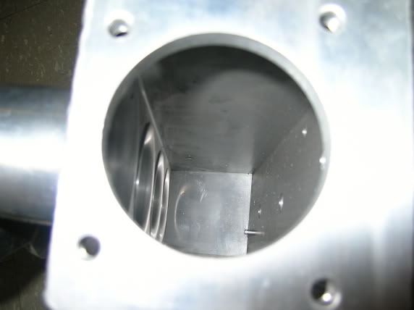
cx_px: 207
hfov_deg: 51.4
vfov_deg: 39.6
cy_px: 155
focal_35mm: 36
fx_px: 430
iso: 50
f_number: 2.7
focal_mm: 6
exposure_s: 1/60.1
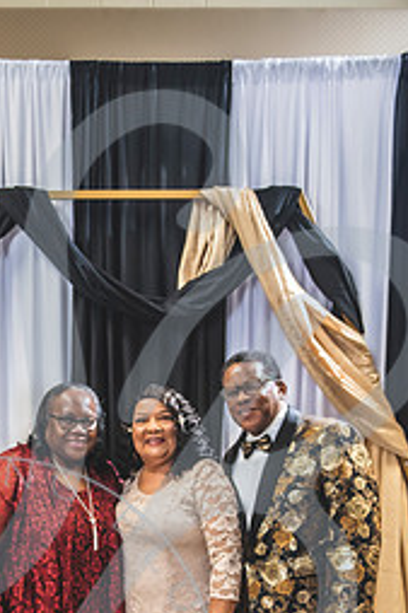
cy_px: 497
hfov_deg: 24.3
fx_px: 936
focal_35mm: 55
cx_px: 101
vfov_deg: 35.0
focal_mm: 31
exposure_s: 1/250
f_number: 2.8
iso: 1600
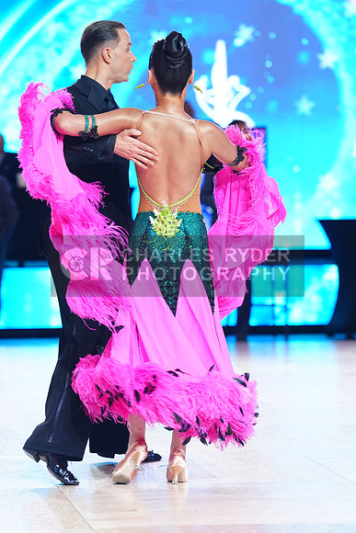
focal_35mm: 149
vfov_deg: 13.8
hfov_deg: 9.2
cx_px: 178
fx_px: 2209
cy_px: 266
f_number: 3.5
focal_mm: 149
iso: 1600
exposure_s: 1/200
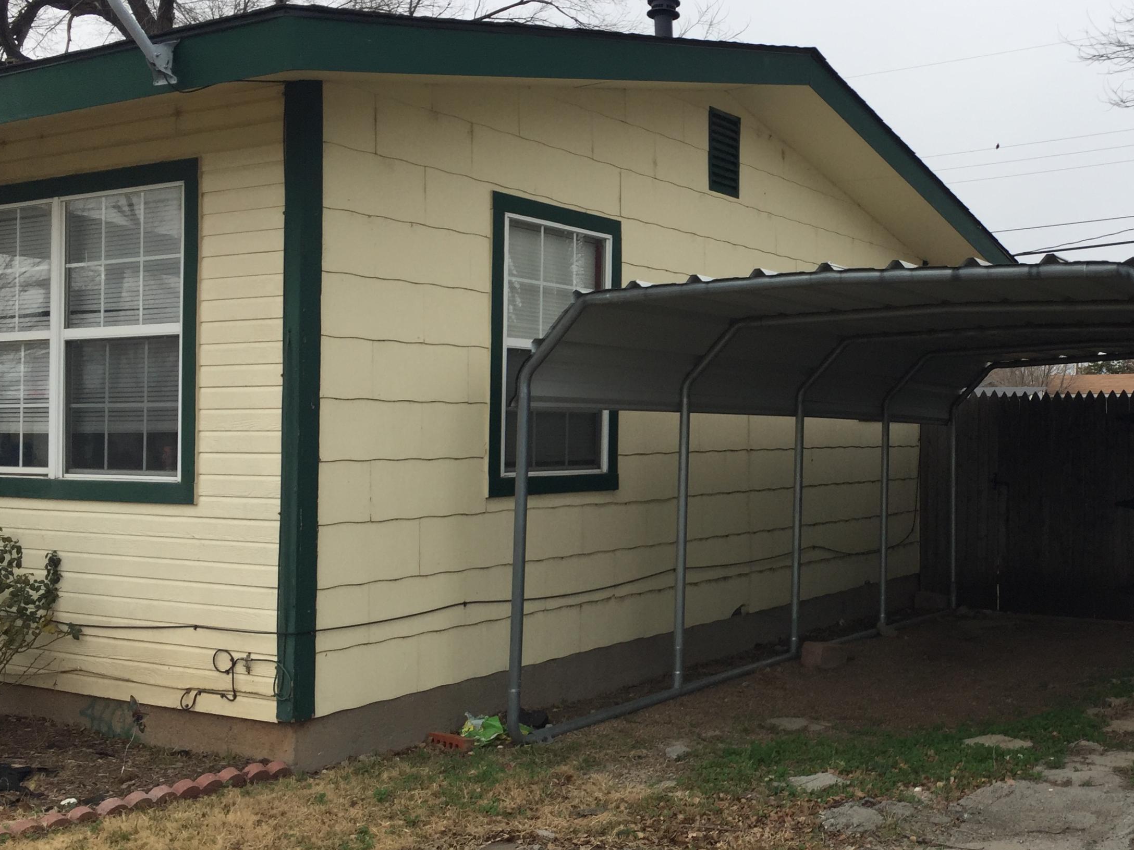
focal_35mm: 40
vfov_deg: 36.0
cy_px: 442
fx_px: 1310
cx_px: 752
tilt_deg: -2.5
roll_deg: +0.2
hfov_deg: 46.1
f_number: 2.2
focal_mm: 4.15
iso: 32
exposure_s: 1/1041
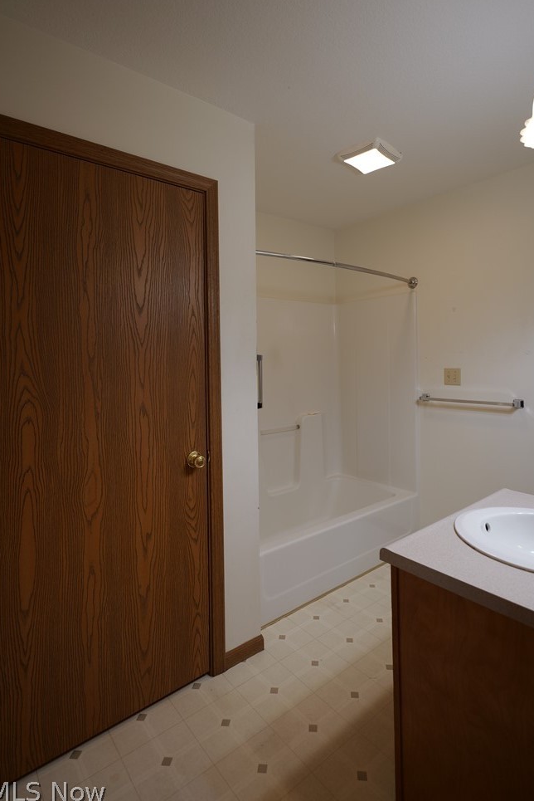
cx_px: 283
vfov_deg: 89.7
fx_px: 400
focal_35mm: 18
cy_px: 362
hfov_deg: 67.4
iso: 250
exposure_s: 1/60
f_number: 2.8
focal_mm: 16
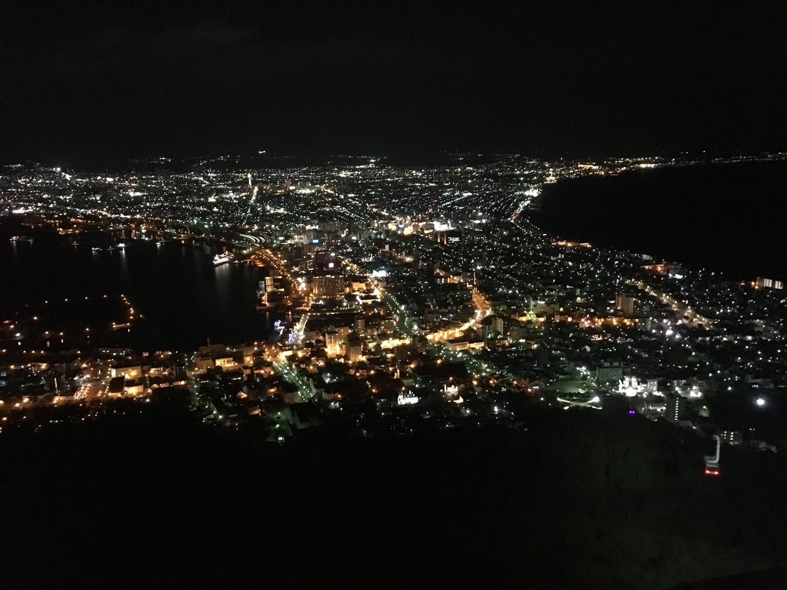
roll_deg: +1.4
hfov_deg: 61.7
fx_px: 659
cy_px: 295
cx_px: 394
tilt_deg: -11.1
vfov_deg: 48.2
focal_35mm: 29
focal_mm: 4.15
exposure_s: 1/15
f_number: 2.2
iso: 1250
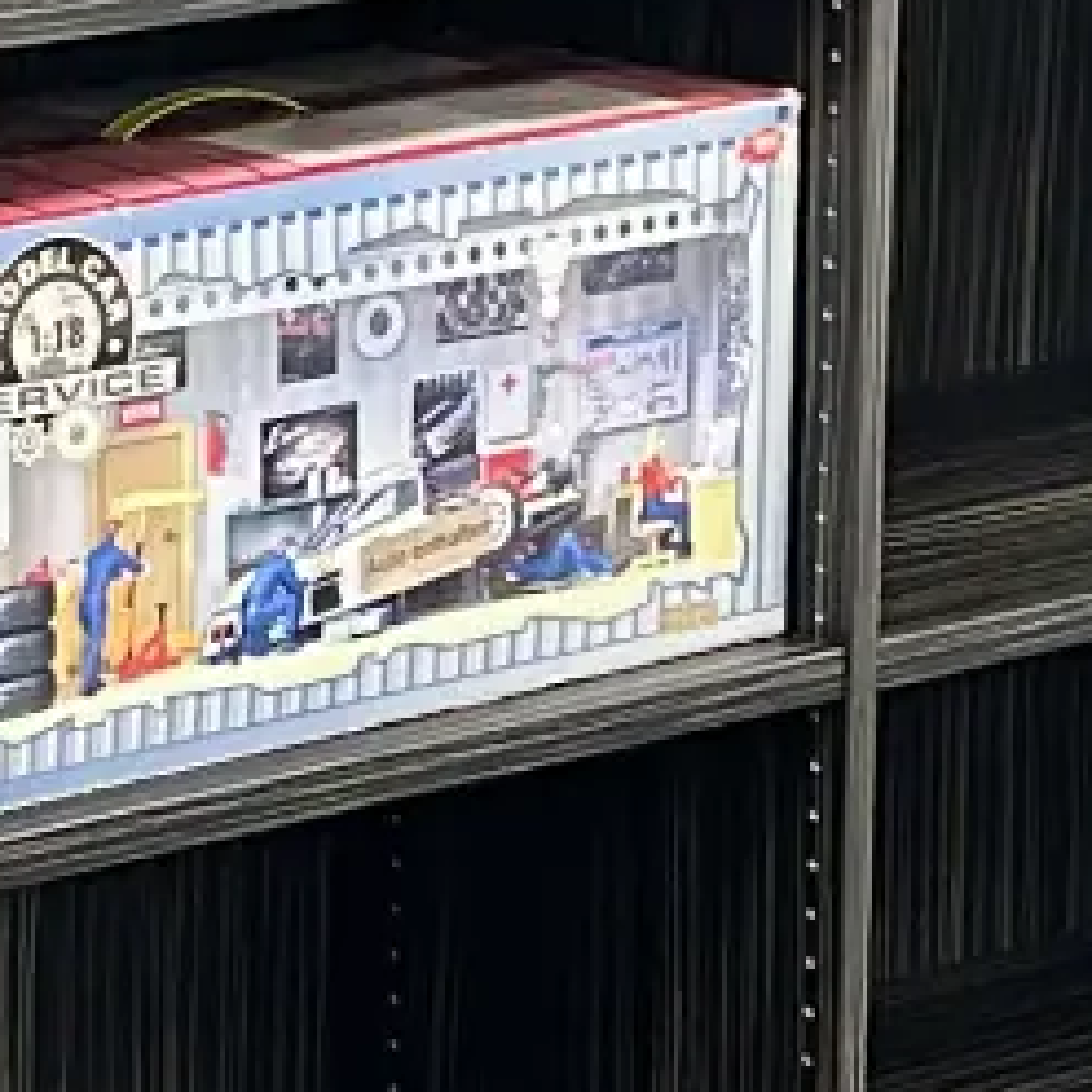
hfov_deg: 9.6
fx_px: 6353
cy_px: 374
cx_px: -374
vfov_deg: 9.8
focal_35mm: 178
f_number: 1.5
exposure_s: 1/60
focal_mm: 5.7
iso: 200
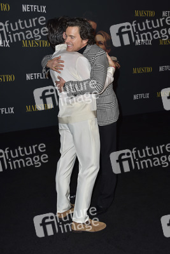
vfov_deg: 50.7
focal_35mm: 38
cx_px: 85
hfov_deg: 35.1
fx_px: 269
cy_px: 127
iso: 320
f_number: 6.3
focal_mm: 38
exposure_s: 1/250
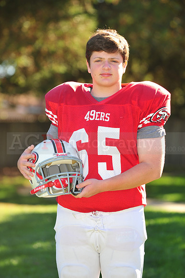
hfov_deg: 7.2
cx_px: 92
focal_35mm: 190
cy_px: 139
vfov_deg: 10.8
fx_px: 1466
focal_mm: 190
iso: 200
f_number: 4.5
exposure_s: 1/320
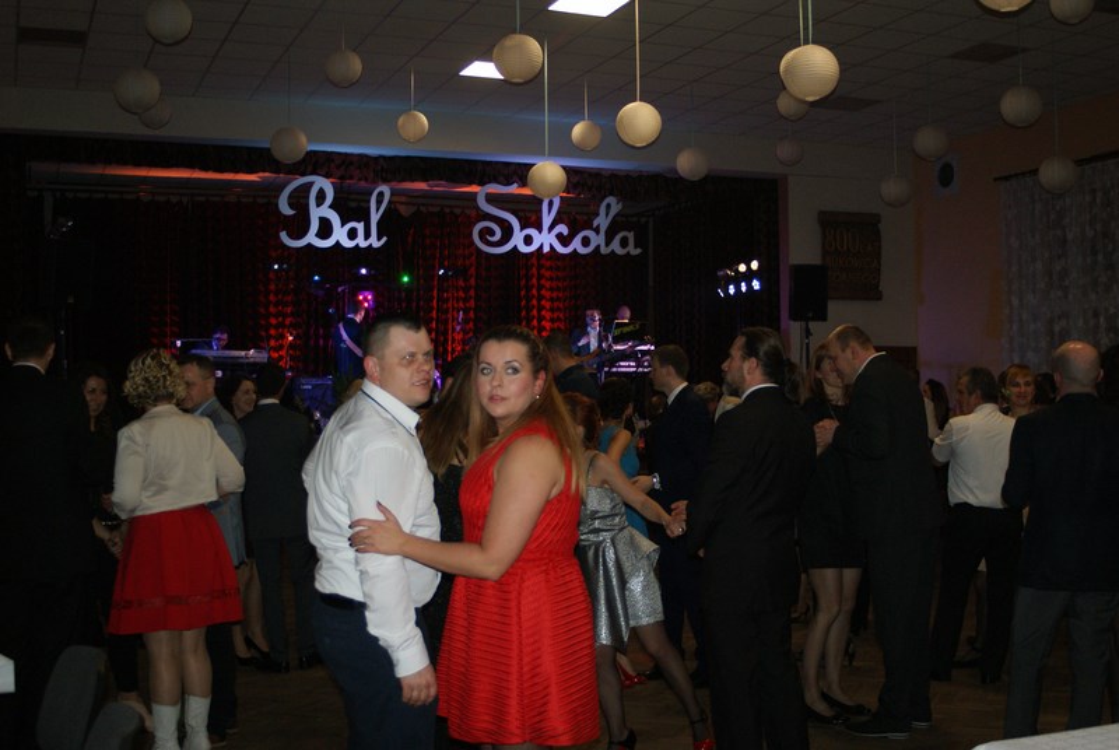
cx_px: 560
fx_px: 1307
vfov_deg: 32.0
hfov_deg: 46.3
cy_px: 375
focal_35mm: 42
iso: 400
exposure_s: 1/60
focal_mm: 28
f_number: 3.5
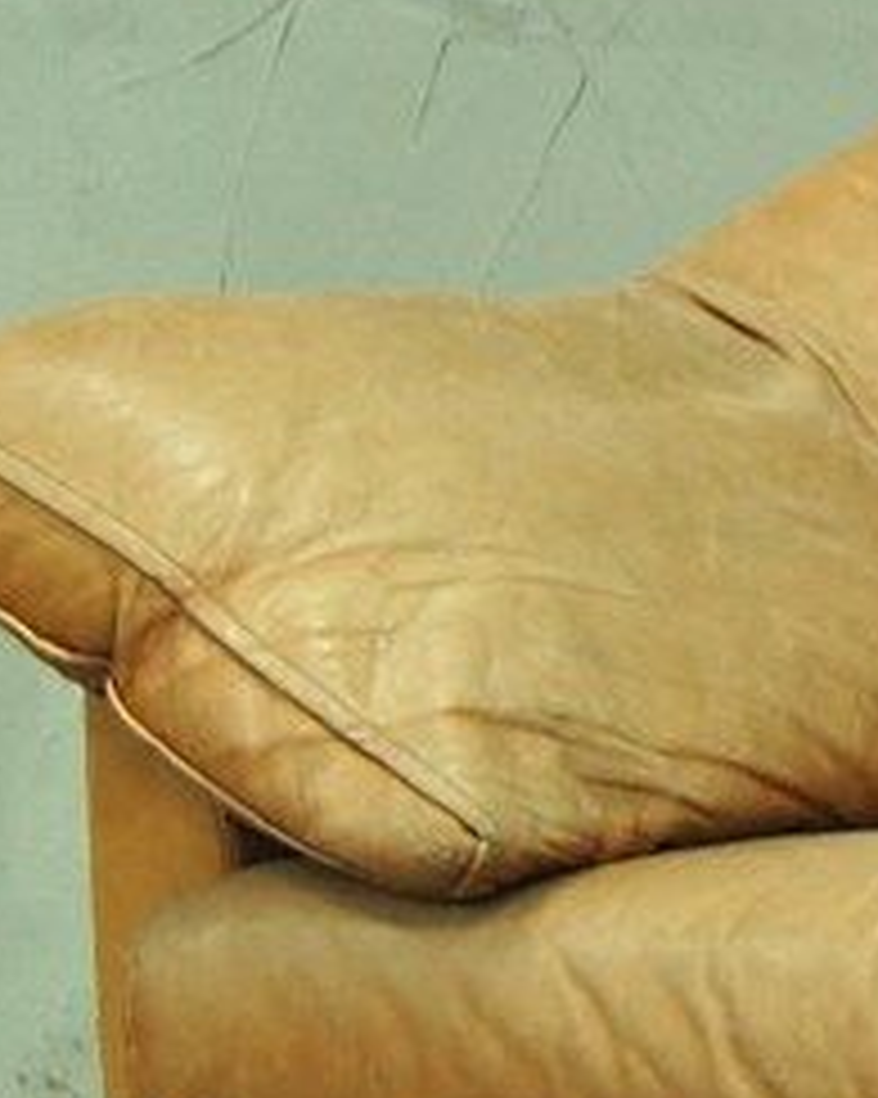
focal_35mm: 202
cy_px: 657
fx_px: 6565
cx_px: 2418
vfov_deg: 9.6
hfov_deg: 7.0
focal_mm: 28
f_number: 7.1
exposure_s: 1/10
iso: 400
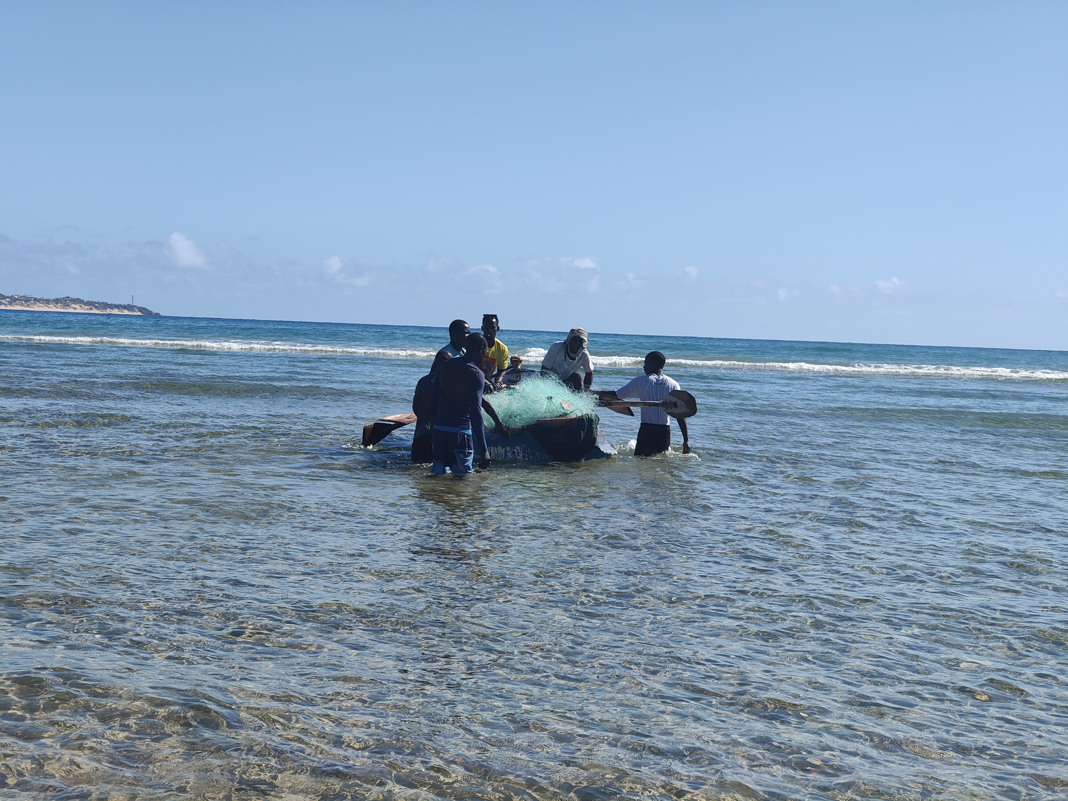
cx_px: 534
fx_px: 2160
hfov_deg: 27.8
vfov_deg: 21.0
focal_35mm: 70
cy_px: 400
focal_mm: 13.3
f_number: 2.55
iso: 71
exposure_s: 1/1134
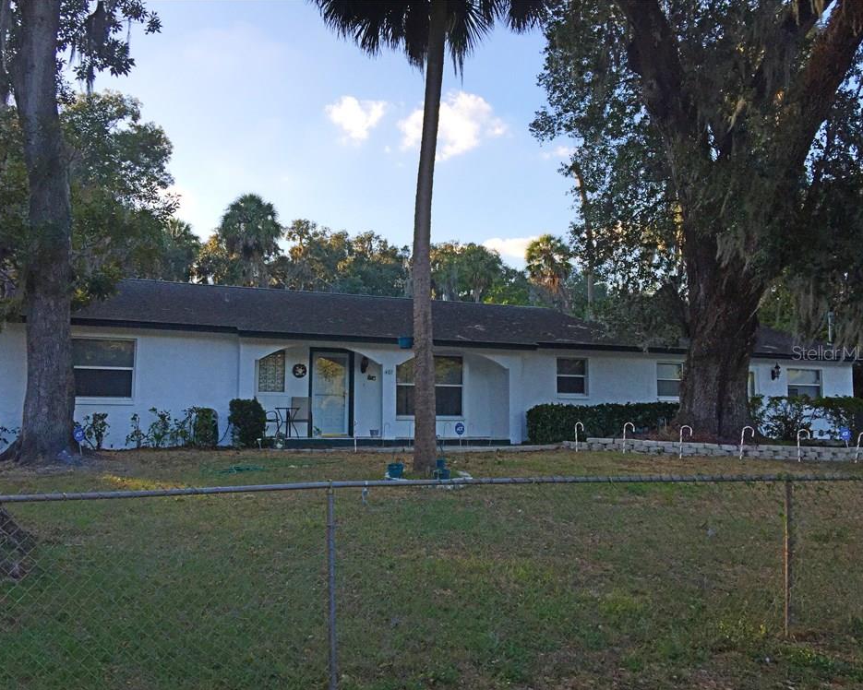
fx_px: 792
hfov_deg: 57.1
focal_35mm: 31
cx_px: 406
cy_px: 352
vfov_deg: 47.1
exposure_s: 1/638
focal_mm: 4.15
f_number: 2.2
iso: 32
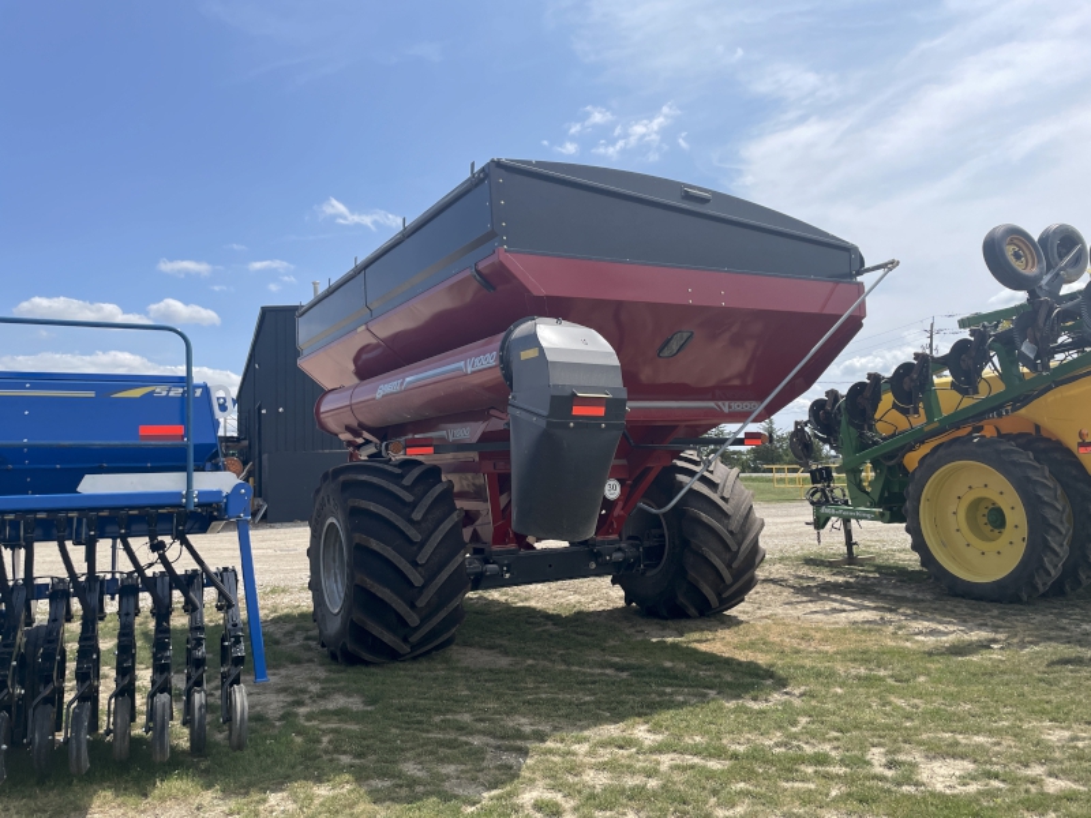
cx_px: 546
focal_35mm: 26
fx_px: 819
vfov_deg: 53.1
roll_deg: +1.0
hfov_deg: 67.3
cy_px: 409
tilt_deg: +6.6
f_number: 1.6
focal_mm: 4.2
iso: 32
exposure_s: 1/4132
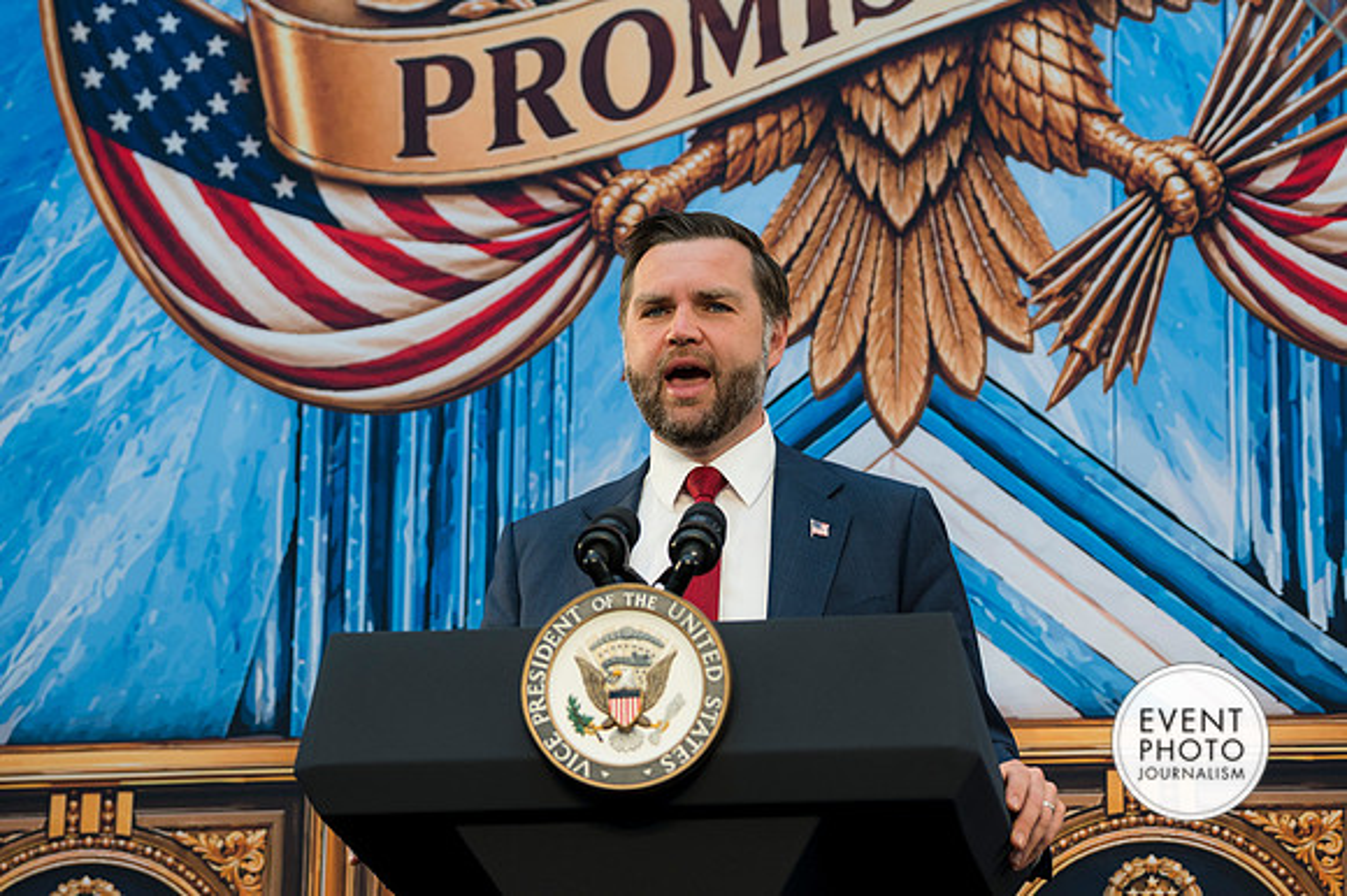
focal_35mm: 120
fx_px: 4487
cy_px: 448
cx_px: 674
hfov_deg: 17.1
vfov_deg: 11.4
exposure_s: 1/200
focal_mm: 80
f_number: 2.8
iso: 200
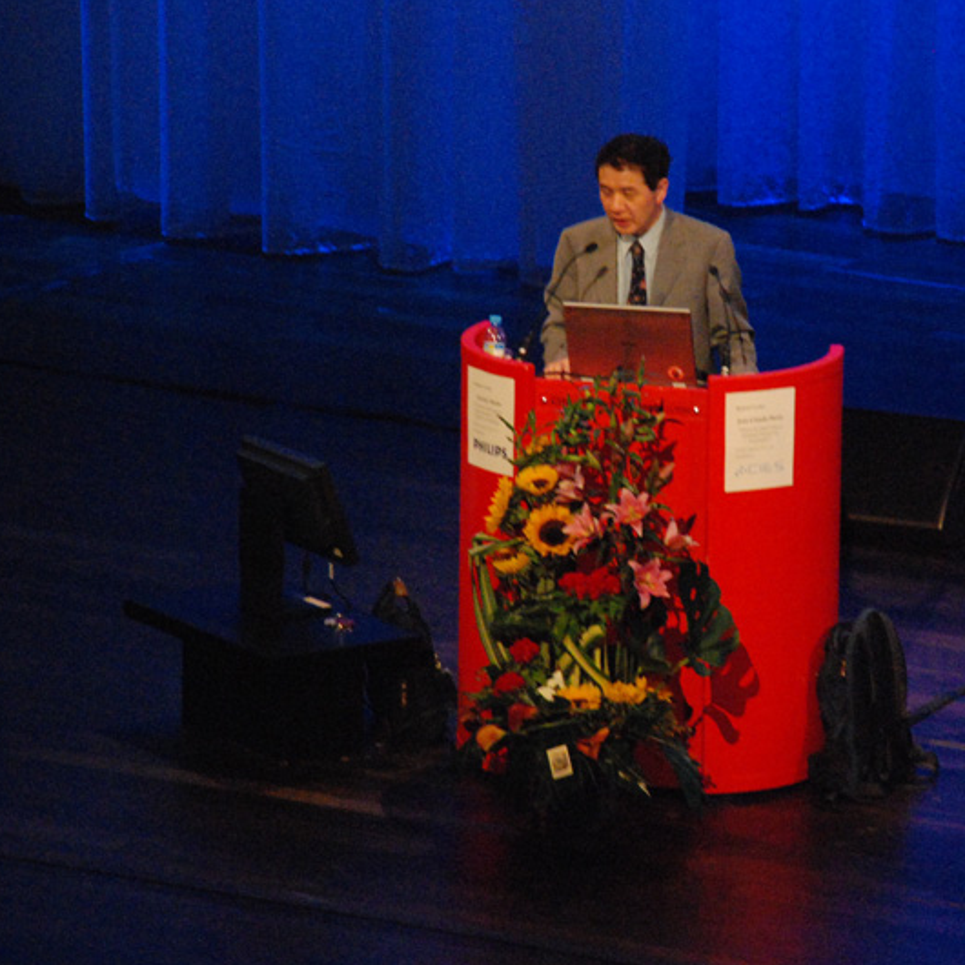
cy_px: 482
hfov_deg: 6.7
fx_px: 8189
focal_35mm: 260
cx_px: 659
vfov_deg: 6.7
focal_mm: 135
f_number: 5.6
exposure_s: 1/50
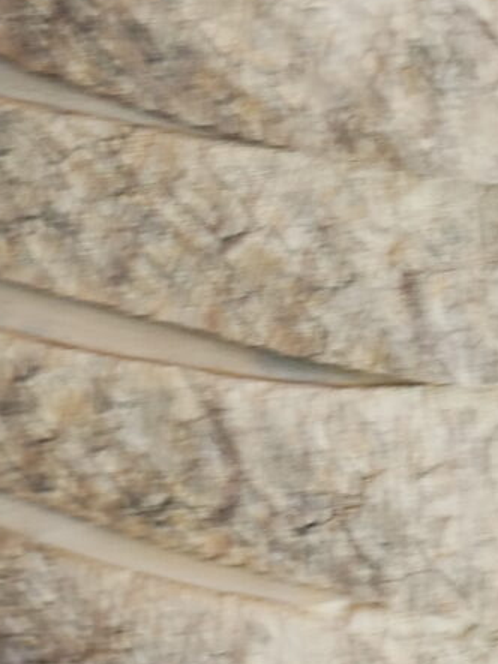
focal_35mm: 289
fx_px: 5546
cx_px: 170
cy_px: -82
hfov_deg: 5.1
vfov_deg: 6.8
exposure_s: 1/6
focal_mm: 25
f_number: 5.1
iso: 400
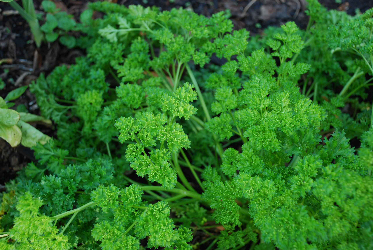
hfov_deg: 30.5
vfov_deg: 20.7
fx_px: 685
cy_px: 125
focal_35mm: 66
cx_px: 186
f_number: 4.8
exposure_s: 1/60
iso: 220
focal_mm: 44
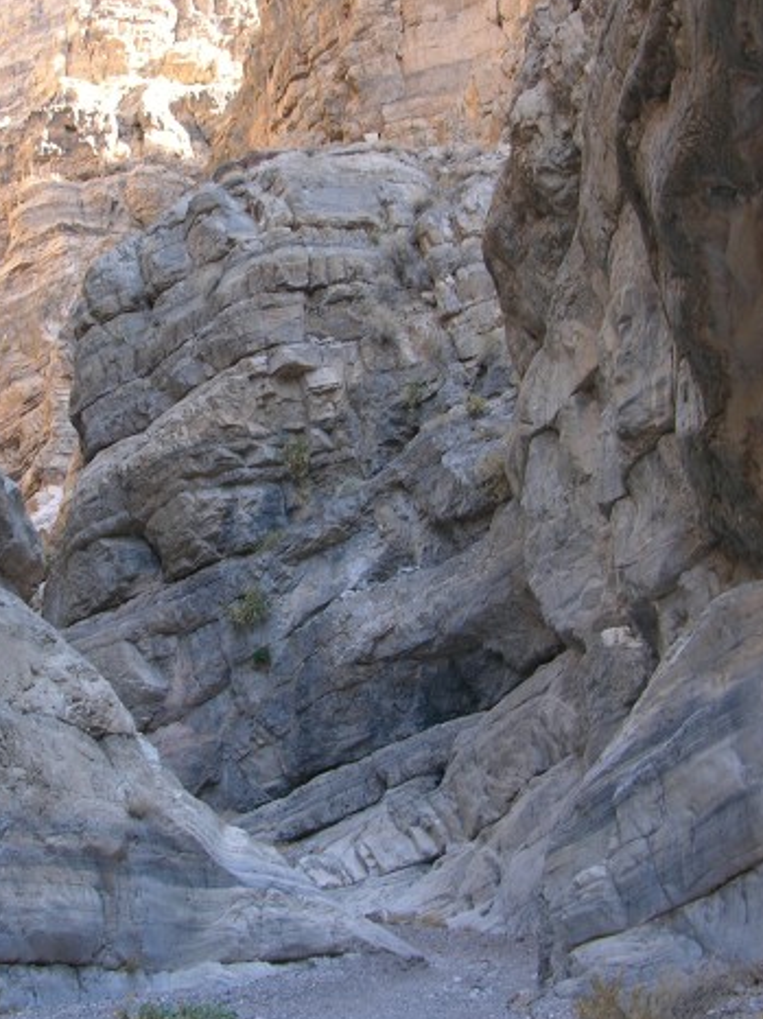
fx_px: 1794
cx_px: 289
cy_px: 433
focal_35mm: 61
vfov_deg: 31.6
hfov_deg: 23.9
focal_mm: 9.5
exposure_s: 1/39.3
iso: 50
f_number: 3.2
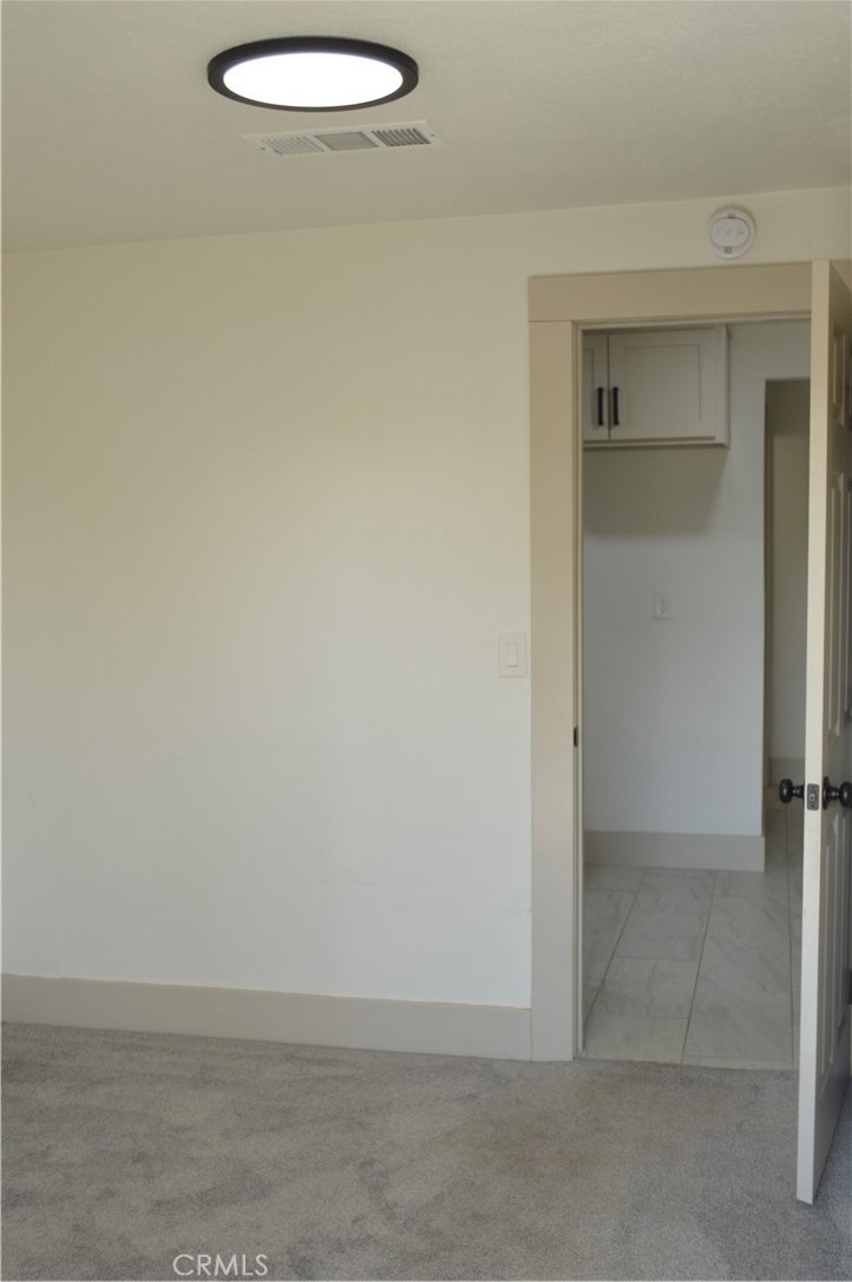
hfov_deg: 34.1
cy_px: 641
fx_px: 1388
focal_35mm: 39
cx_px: 426
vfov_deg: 49.6
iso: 400
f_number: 5
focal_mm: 26
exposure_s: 1/100
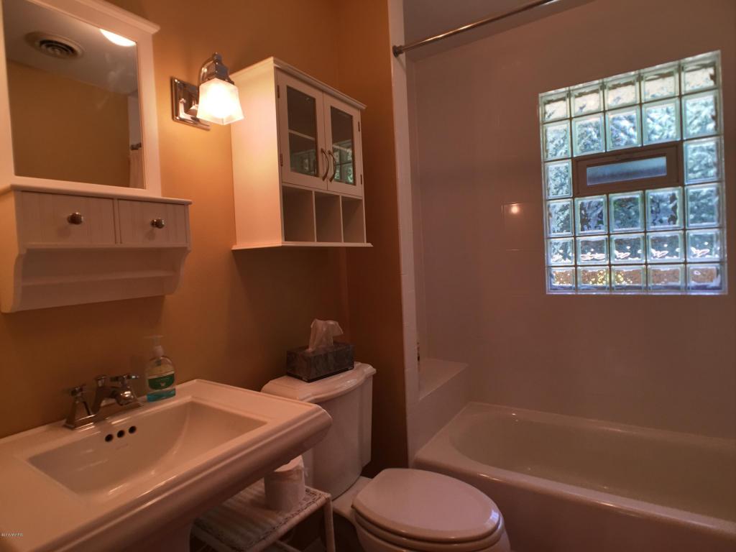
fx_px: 617
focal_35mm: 29
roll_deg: +1.4
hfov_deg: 61.7
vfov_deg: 48.2
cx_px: 368
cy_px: 276
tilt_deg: -1.5
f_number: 2.2
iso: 50
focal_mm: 4.15
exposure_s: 1/120
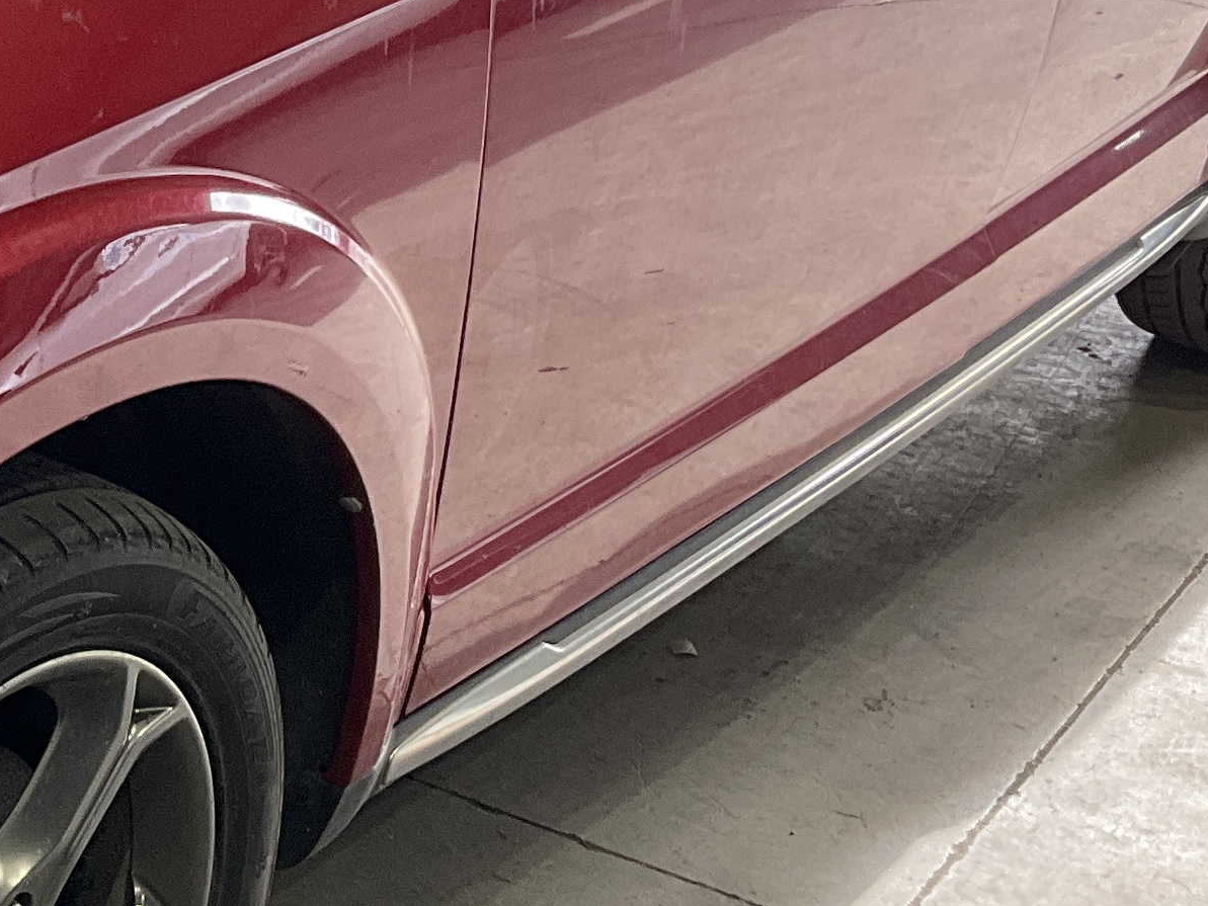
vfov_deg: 15.0
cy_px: 237
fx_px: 3420
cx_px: -305
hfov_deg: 18.8
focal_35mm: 98
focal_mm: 3
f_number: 1.8
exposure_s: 1/122
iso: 64
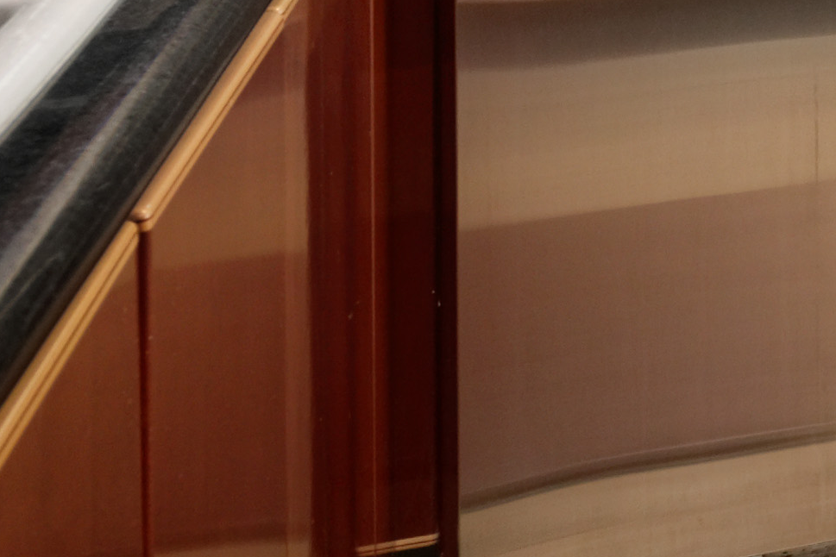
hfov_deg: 12.8
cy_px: -644
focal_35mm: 118
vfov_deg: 10.4
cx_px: 2071
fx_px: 2740
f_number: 7.1
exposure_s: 1/8
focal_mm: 19
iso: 250
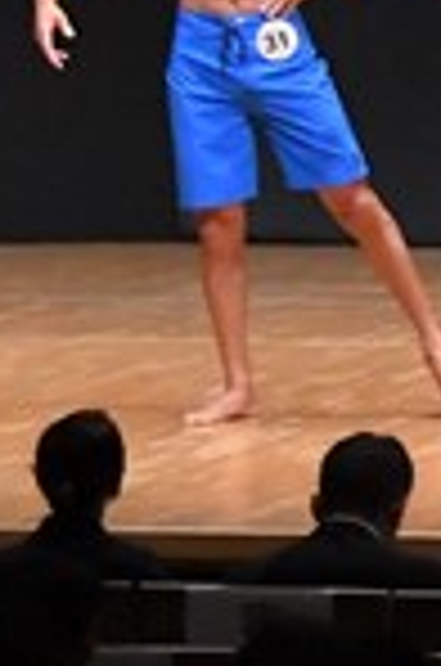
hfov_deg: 2.8
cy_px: -58
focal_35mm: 488
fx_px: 9009
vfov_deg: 4.2
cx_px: 1469
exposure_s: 1/400
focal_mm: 62
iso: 8000
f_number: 5.6
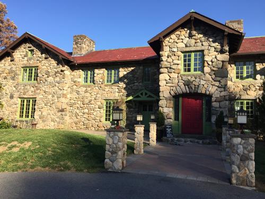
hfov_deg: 61.7
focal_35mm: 29
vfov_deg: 48.2
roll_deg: -0.1
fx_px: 222
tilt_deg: +6.9
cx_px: 132
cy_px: 100
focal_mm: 4.15
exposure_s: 1/1130
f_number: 2.2
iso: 32
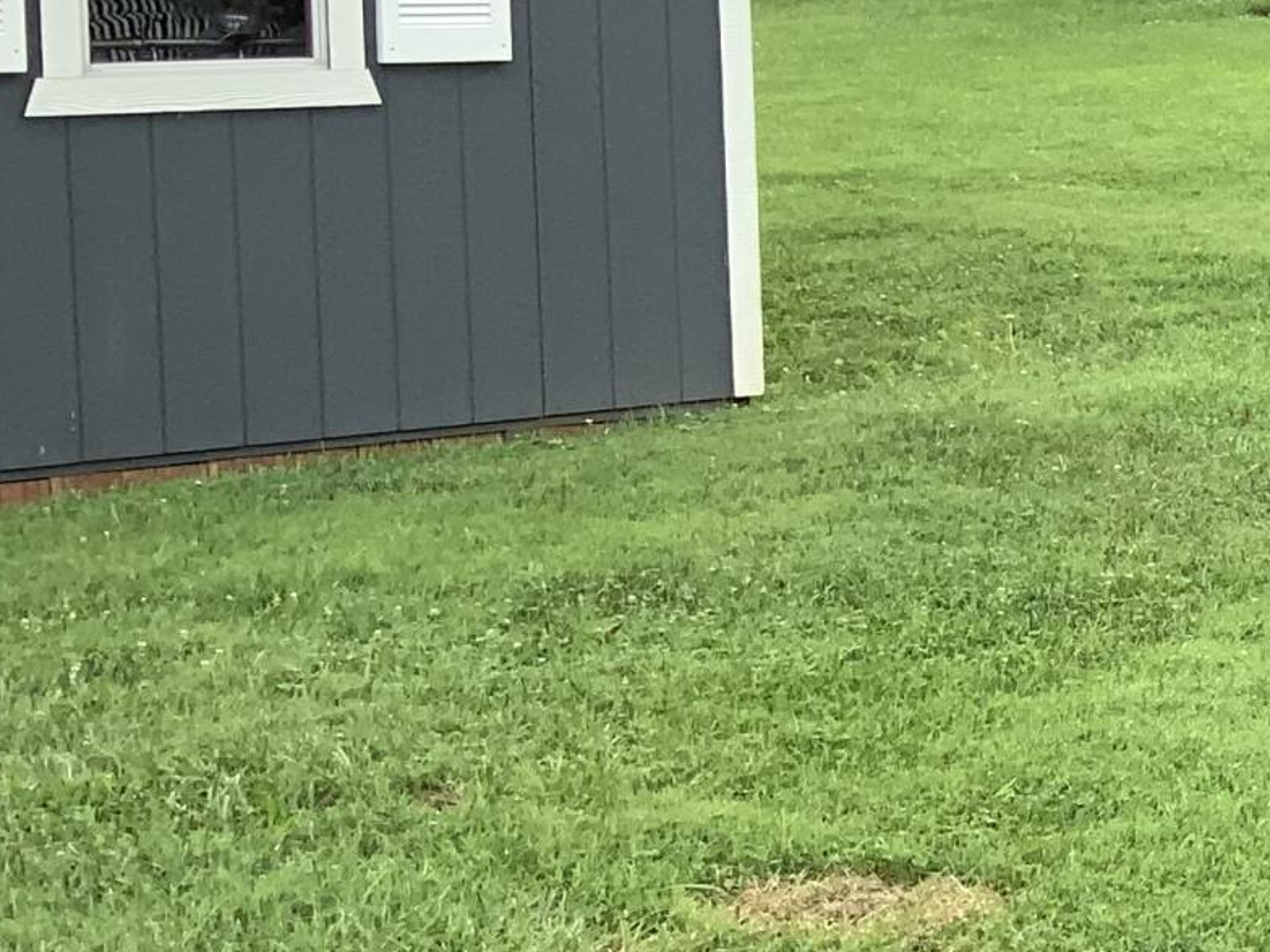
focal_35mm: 111
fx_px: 4072
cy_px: 343
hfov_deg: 15.7
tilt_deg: -6.5
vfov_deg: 13.3
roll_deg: -0.1
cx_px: 2129
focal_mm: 3
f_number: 1.8
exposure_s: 1/551
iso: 16
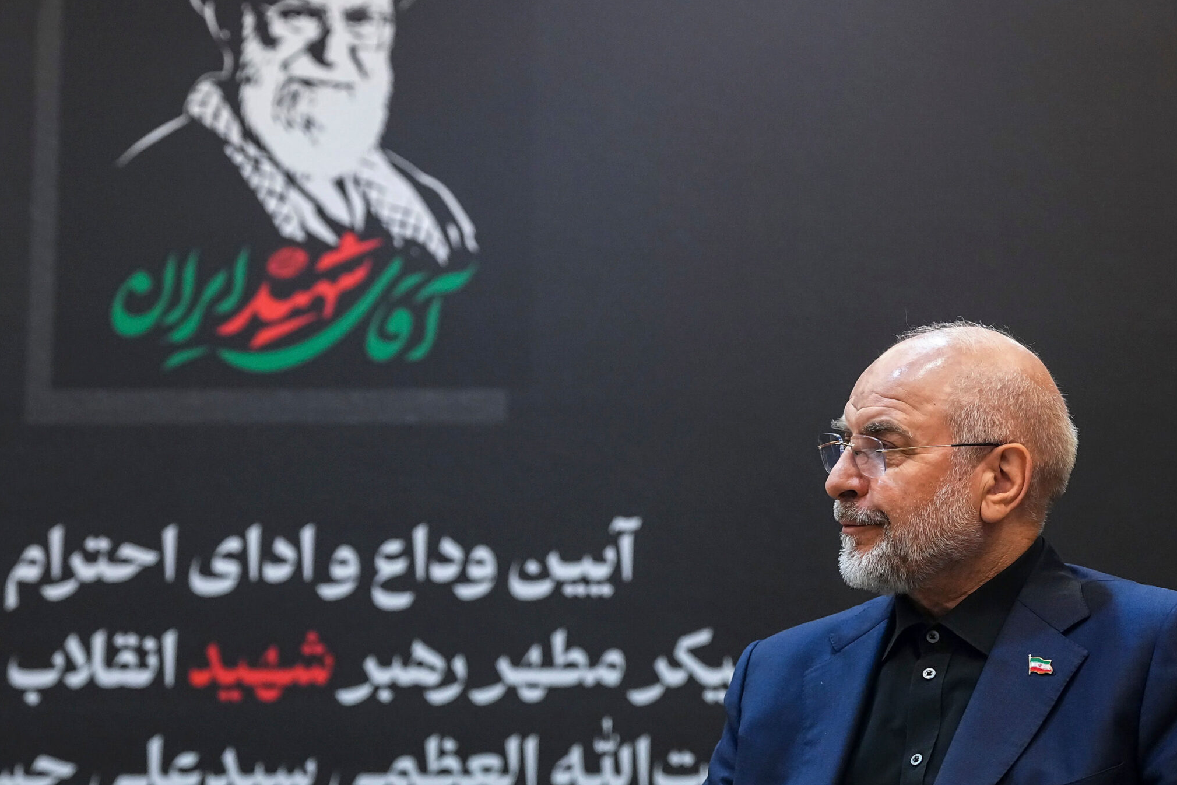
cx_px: 596
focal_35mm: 123
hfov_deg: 16.7
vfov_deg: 11.1
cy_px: 351
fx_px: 4021
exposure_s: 1/200
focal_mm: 97
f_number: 4
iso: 4000
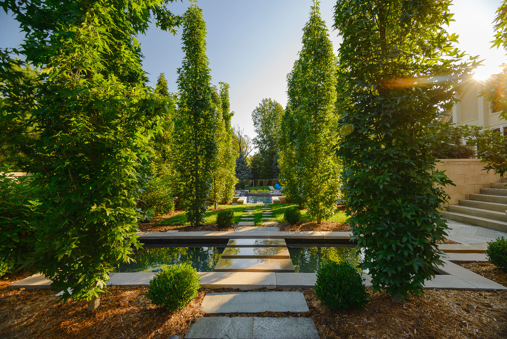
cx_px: 254
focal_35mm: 16
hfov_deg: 96.7
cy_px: 170
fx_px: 225
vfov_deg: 73.8
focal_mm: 16
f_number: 4.5
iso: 100
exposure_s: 1/40
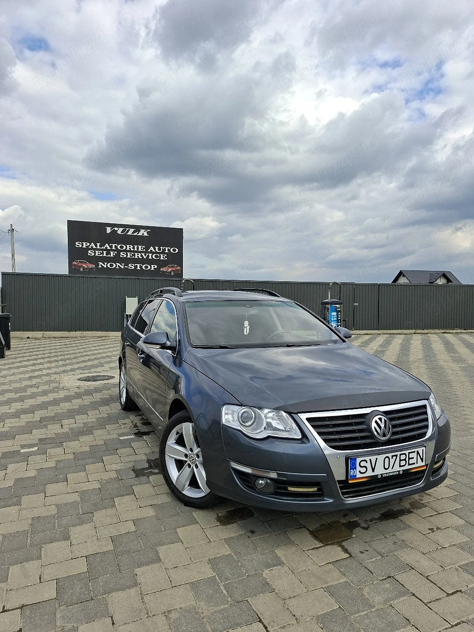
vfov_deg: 73.9
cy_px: 316
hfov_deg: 58.9
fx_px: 420
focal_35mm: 23
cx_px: 237
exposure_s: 1/1667
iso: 50
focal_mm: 5.54
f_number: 1.8
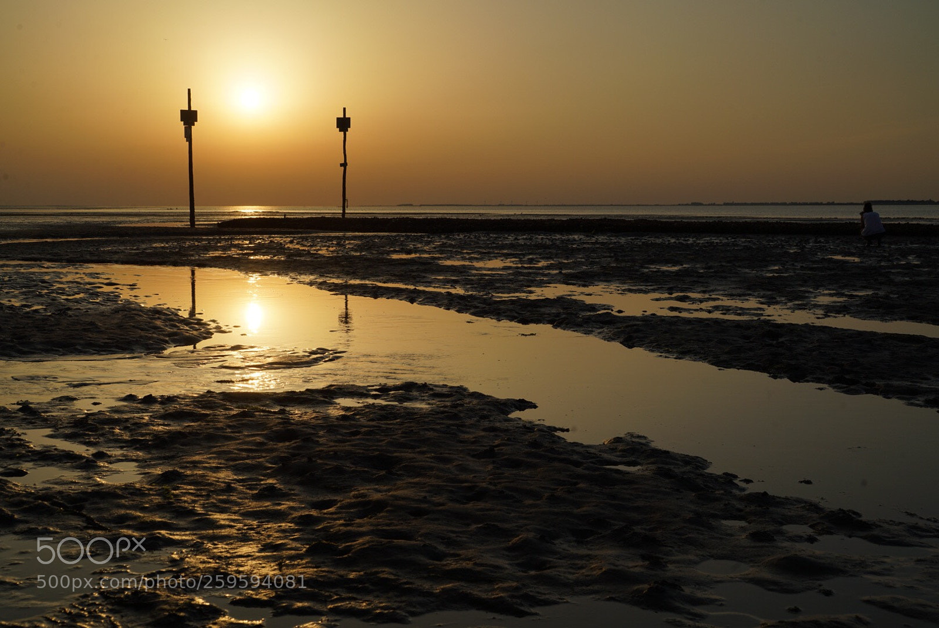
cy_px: 314
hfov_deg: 44.5
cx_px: 470
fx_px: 1148
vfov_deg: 30.6
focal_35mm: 44
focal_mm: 44
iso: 100
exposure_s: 1/160
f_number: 13
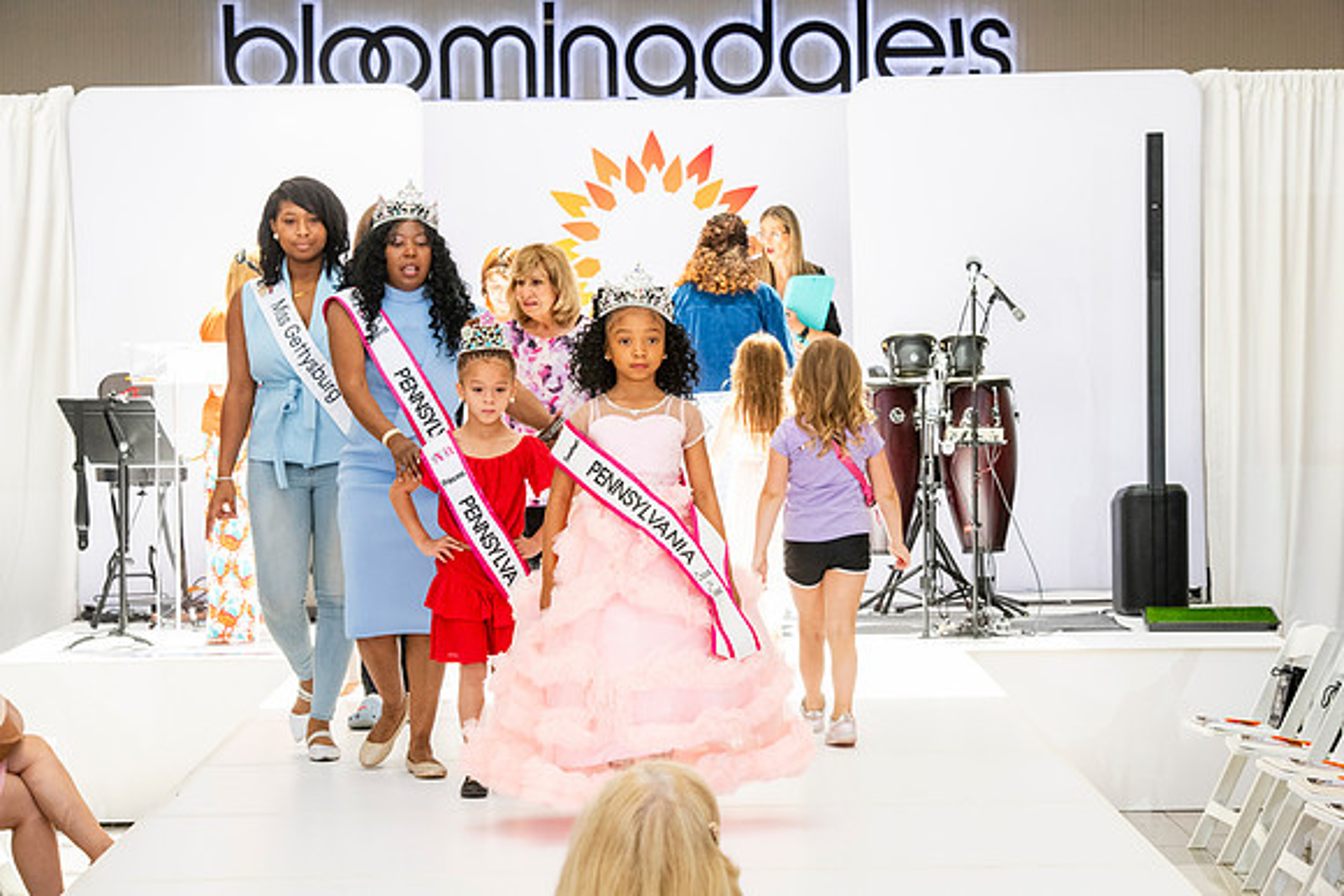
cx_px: 672
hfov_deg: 18.6
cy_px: 448
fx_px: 4107
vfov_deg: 12.5
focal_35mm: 110
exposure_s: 1/160
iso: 1600
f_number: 10
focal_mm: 110
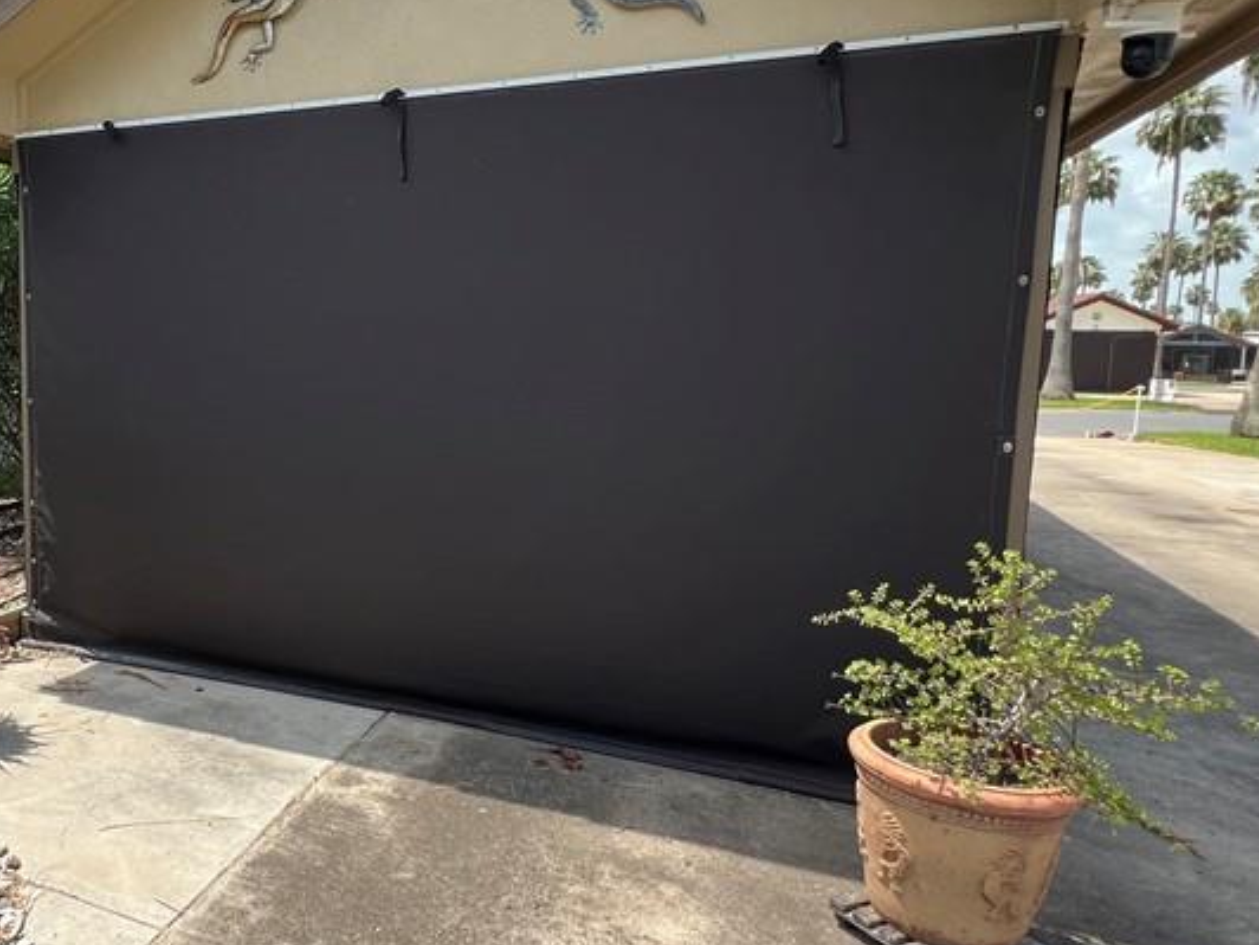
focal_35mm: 25
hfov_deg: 63.8
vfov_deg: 54.8
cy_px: 438
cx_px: 265
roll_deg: -0.1
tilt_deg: -6.2
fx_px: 909
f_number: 1.8
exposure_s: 1/279
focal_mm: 1.57
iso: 32
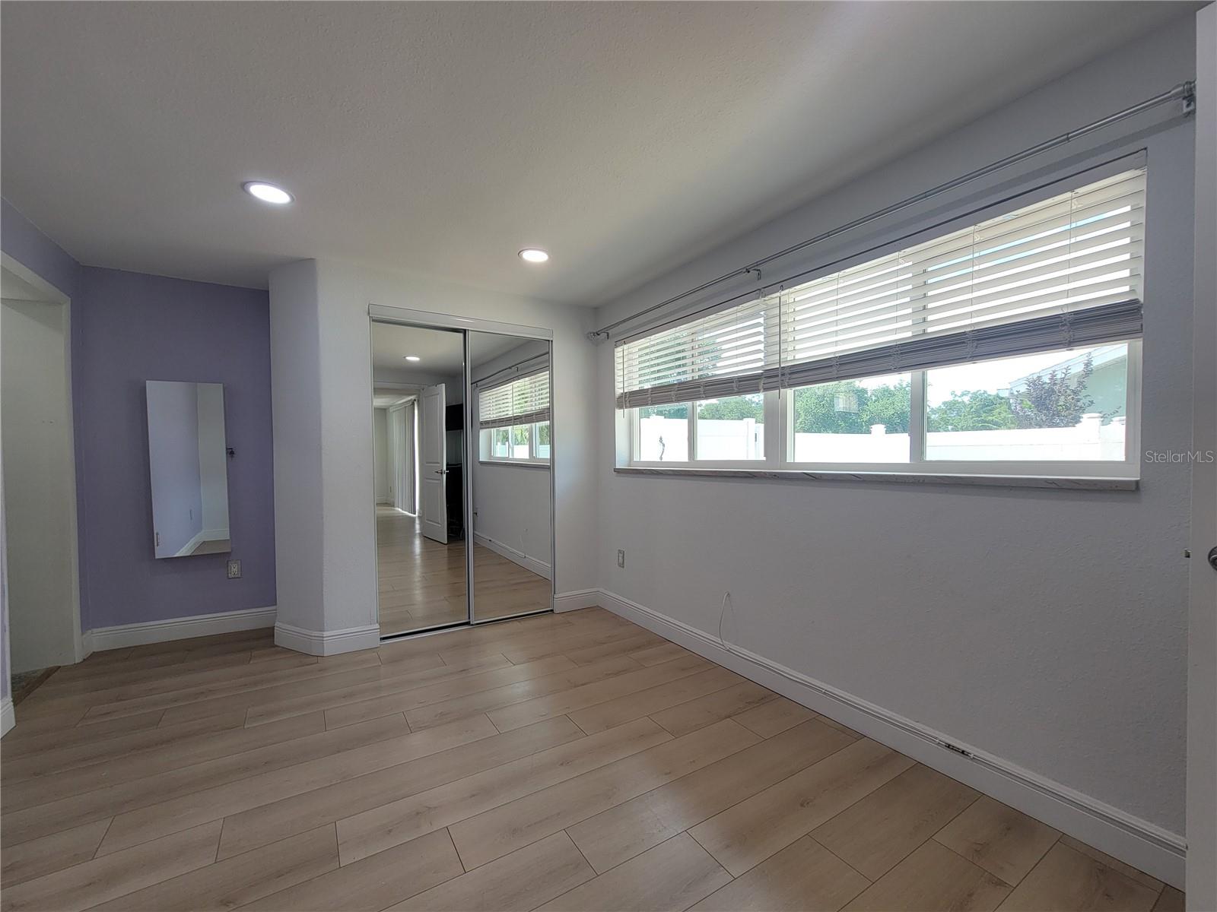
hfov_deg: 106.2
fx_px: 457
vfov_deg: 89.9
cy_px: 456
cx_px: 608
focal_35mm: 13
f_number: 2.2
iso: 50
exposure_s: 1/155
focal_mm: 2.2
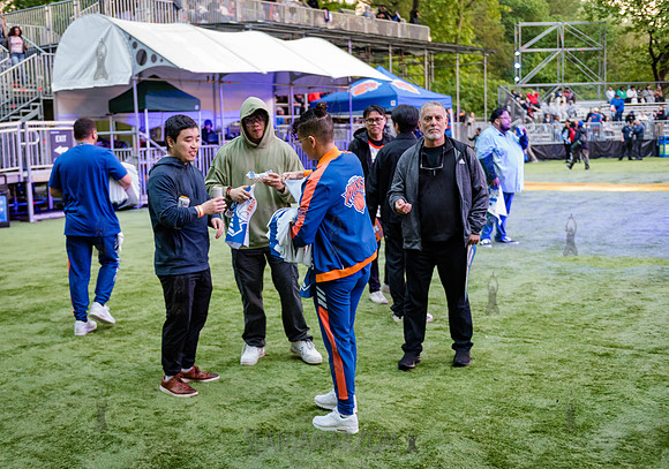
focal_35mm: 44
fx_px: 829
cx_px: 300
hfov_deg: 43.9
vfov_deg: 31.6
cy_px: 236
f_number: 2.8
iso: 2500
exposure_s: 1/200
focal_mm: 40
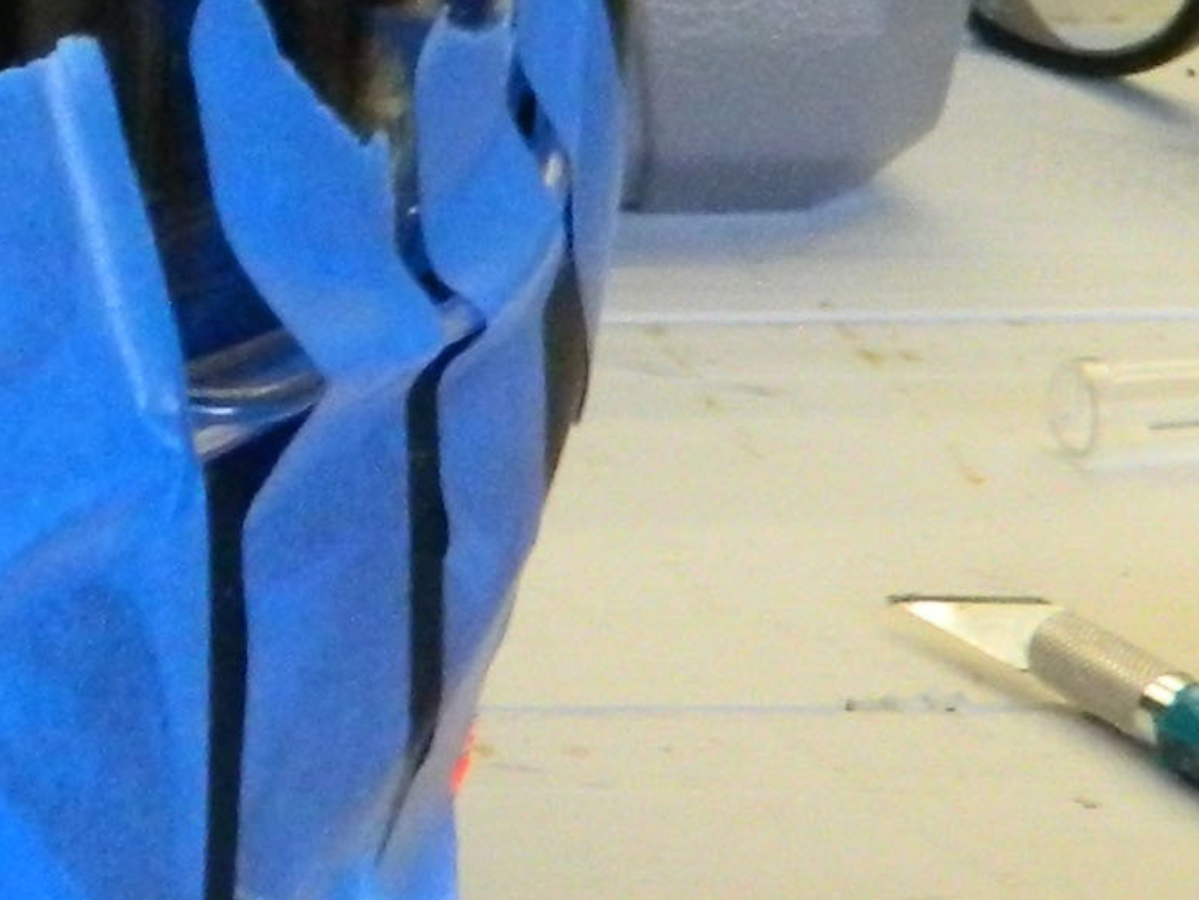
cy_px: -277
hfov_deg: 9.5
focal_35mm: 196
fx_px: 6792
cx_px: -1034
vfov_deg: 7.5
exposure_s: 1/40
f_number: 3.3
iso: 360
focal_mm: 6.2
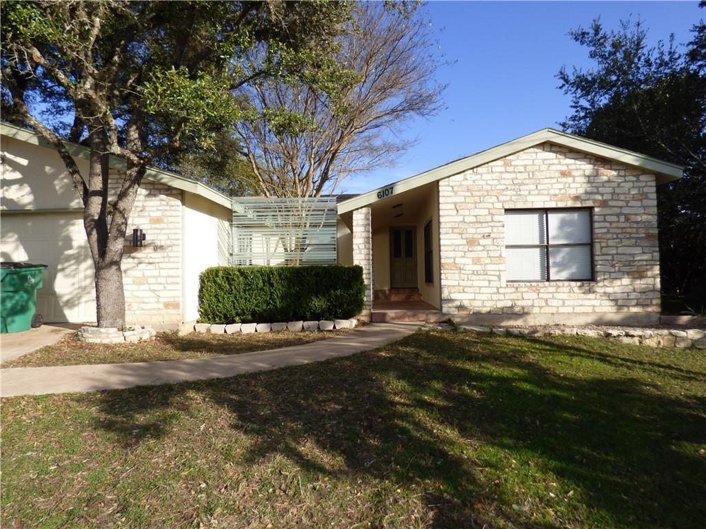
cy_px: 264
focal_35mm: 20
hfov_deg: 81.7
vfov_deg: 66.0
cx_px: 353
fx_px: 408
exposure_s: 1/1300
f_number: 2.8
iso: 100
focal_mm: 3.58
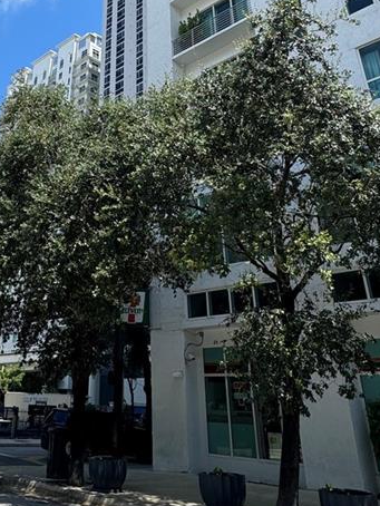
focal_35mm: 37
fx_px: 541
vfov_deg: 46.0
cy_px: 65
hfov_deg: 37.7
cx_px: 91
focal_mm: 2.22
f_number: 2.2
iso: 40
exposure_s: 1/700
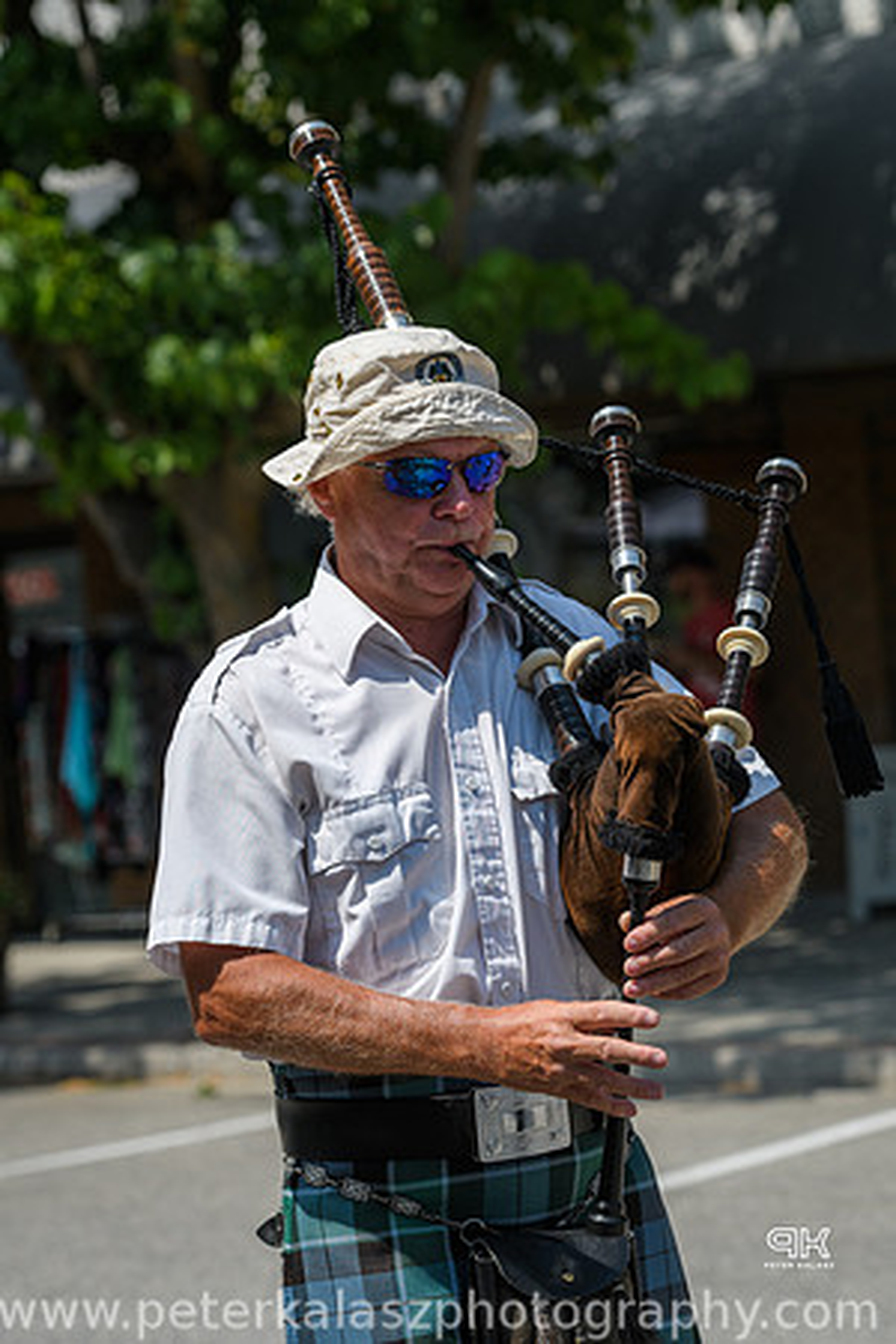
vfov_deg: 13.4
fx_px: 5712
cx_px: 448
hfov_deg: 9.0
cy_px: 672
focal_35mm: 153
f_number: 5
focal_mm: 102
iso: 100
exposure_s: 1/1250
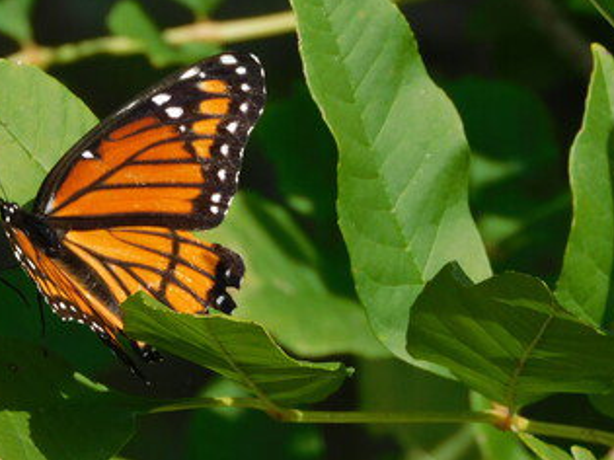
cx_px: 57
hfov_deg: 2.6
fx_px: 13511
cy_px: 275
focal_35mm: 762
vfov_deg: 2.0
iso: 125
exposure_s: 1/400
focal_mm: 71.7
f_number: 5.6
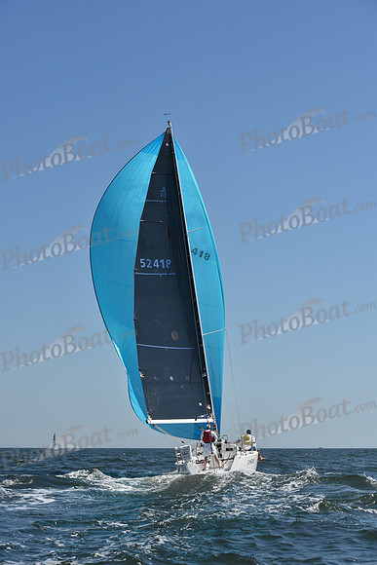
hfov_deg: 19.5
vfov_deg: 28.8
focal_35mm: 70
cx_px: 188
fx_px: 1099
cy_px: 282
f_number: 8
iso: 250
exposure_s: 1/1250
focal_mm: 70
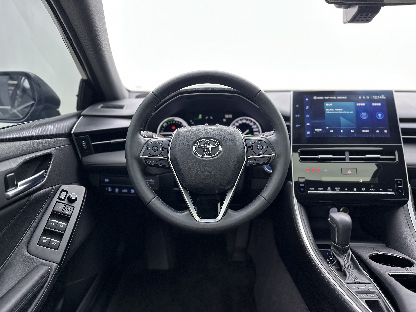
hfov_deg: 71.6
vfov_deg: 56.8
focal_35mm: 24
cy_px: 156
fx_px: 288
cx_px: 208
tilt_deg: -16.3
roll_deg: -0.1
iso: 200
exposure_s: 1/100
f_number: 1.78
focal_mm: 6.86
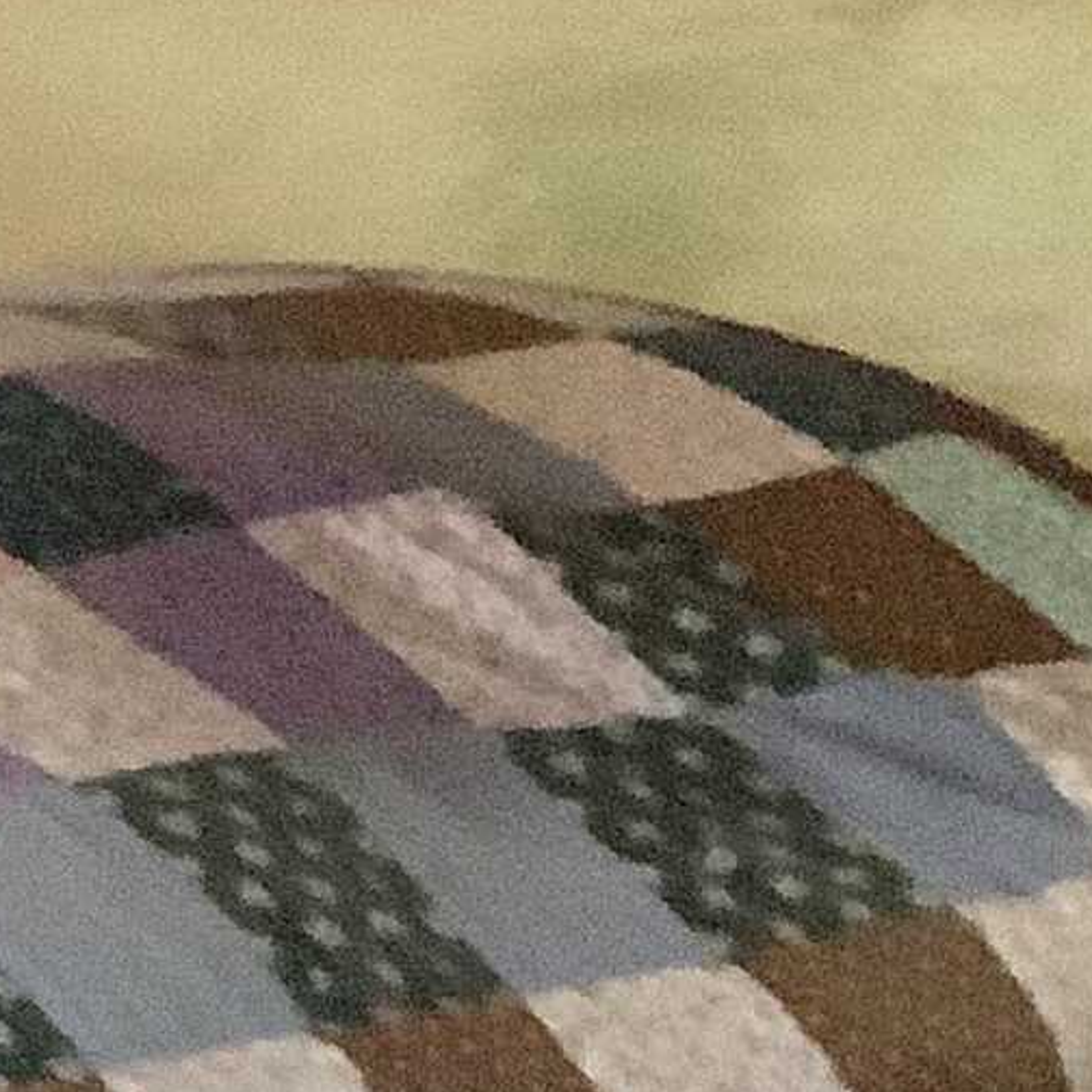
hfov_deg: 8.8
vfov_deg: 10.3
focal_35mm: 167
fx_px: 5960
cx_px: -2071
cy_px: -234
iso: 640
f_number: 2.4
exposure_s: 1/17
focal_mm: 3.3
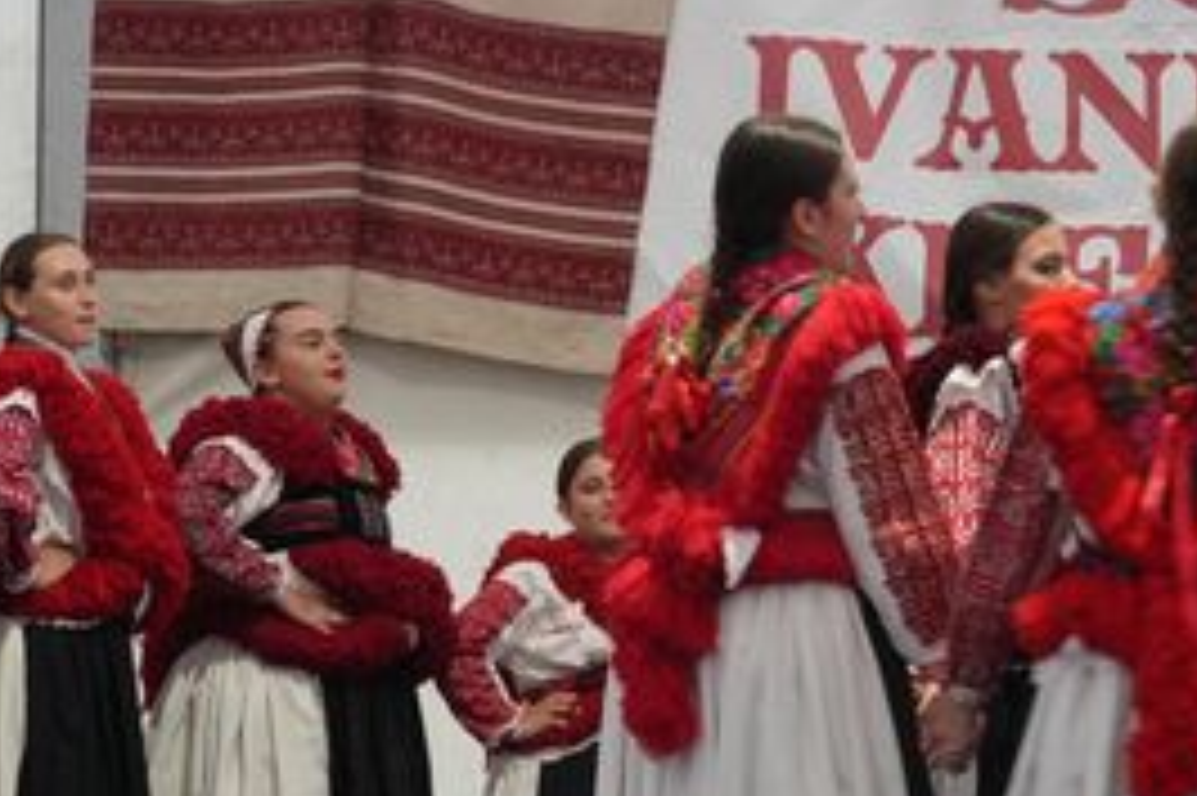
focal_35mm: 181
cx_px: 936
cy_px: 402
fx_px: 6014
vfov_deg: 7.6
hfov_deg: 11.3
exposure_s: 1/50
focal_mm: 47
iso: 1250
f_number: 4.5
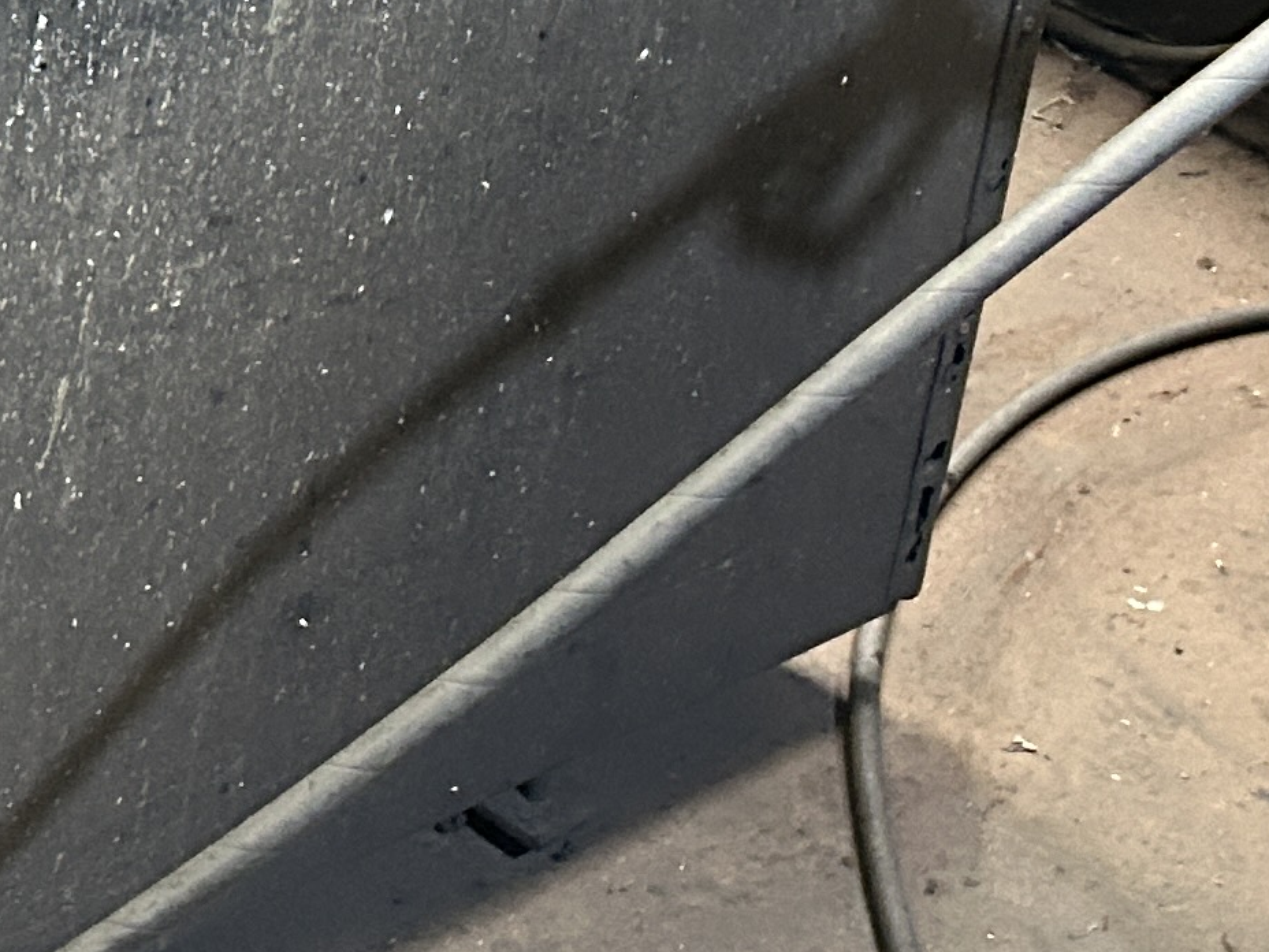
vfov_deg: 12.9
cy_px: -60
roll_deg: -2.3
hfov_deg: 16.0
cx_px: -621
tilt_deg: -23.6
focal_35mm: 113
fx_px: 4143
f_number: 1.5
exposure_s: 1/54
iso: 500
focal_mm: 5.7
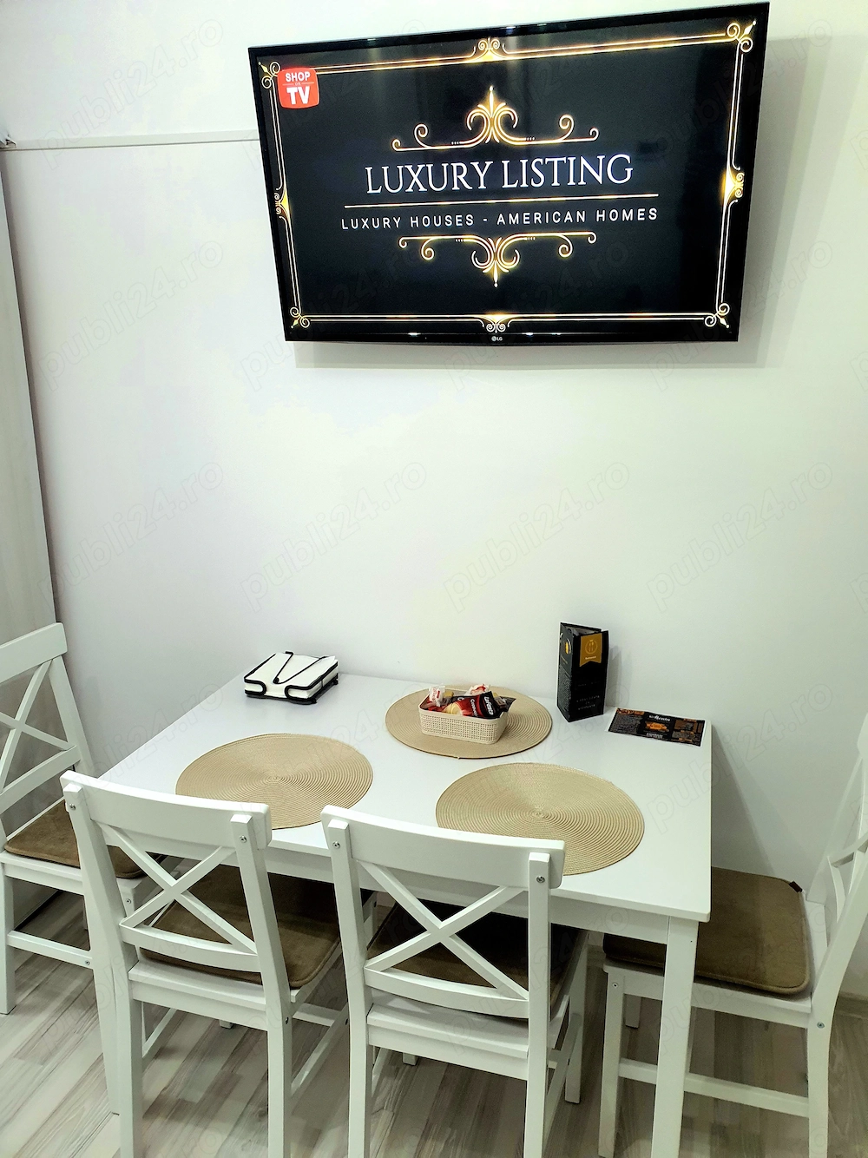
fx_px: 870
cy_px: 579
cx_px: 434
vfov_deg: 67.3
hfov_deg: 53.0
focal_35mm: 26
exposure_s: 1/50
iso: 160
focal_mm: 4.3
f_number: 2.4
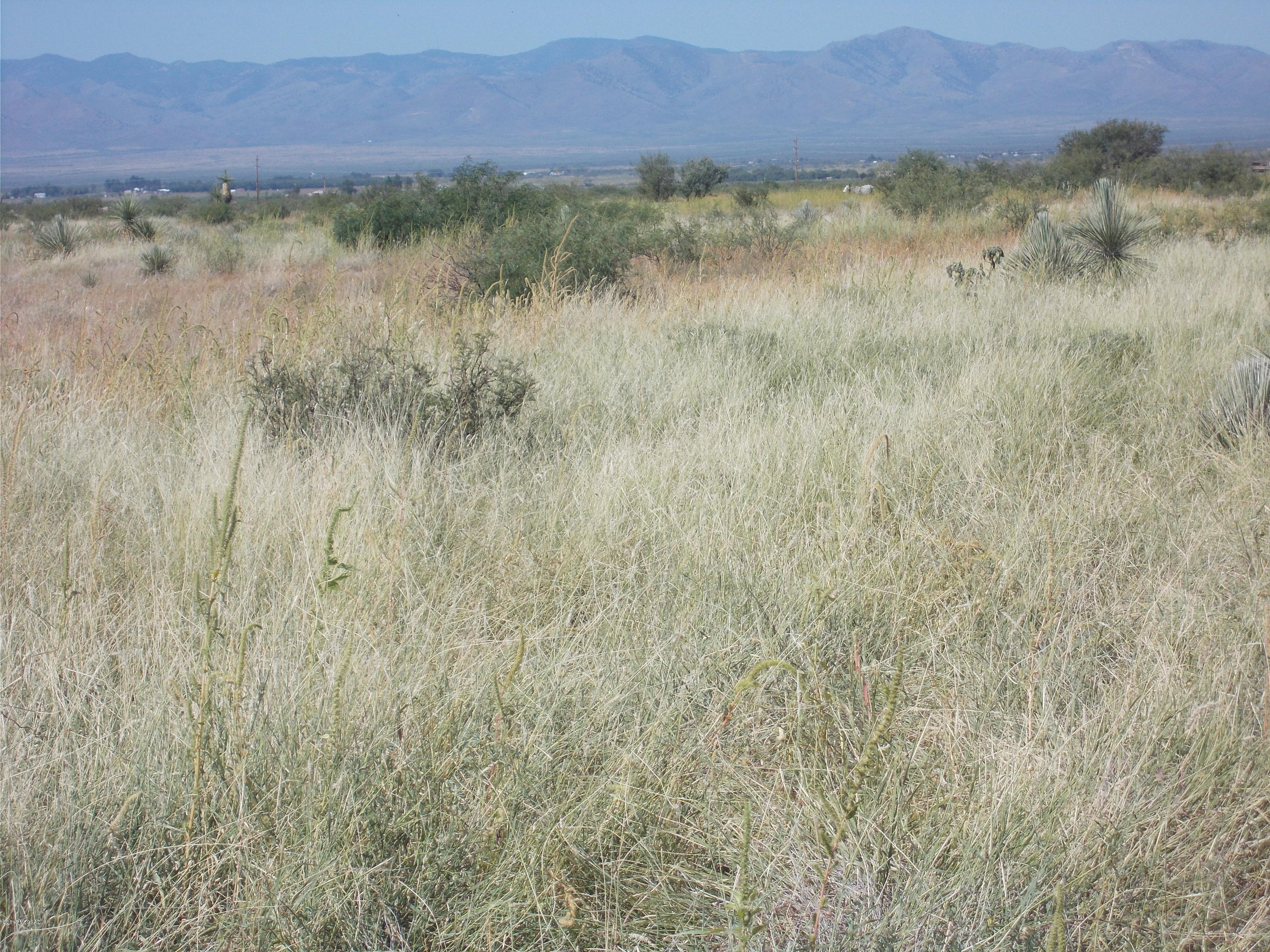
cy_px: 476
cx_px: 635
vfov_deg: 13.1
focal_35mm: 113
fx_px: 4146
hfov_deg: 17.4
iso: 80
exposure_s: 1/400
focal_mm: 20.1
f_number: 6
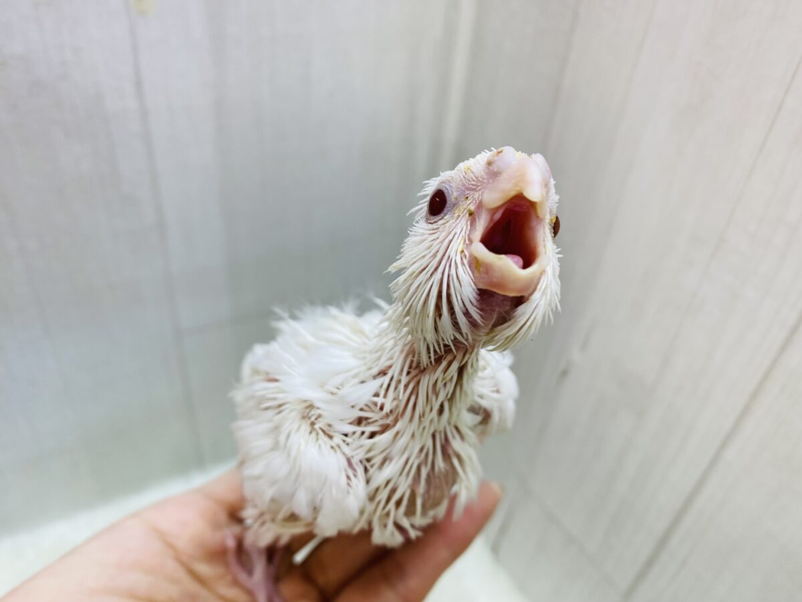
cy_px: 301
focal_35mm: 25
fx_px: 579
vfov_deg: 54.9
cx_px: 401
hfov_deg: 69.4
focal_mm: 4.25
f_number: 1.8
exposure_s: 1/100
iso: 80
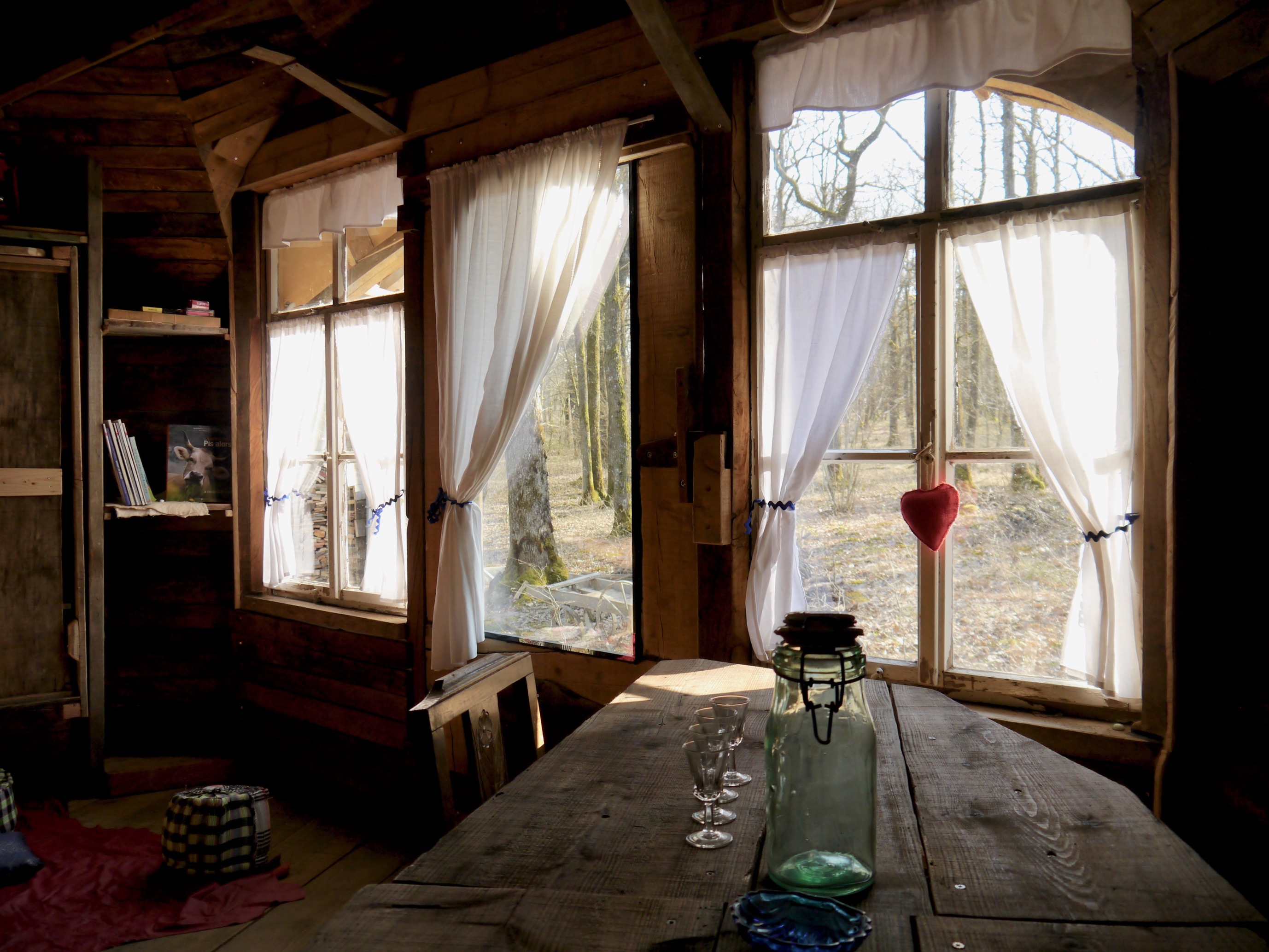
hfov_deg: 63.4
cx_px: 634
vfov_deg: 49.8
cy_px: 476
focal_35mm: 28
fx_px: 1027
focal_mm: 14
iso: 160
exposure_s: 1/100
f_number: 4.5
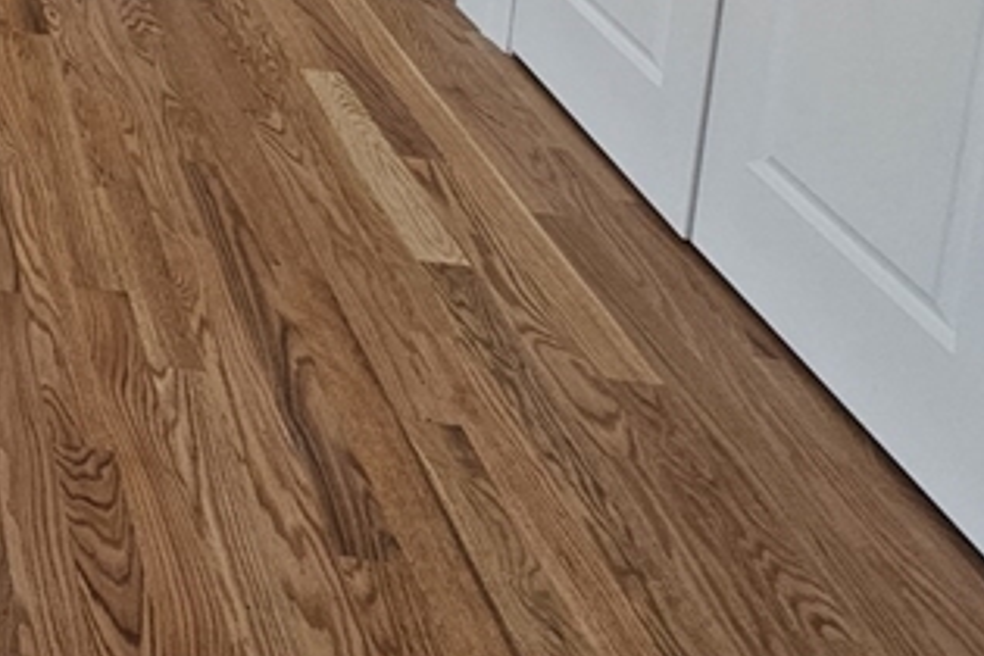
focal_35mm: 44
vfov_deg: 21.7
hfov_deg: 31.1
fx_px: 1203
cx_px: -378
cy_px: -472
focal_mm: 2.2
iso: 64
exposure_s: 1/60
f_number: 2.2
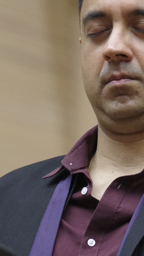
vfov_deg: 4.4
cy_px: 176
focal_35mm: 494
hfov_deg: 2.5
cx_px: 85
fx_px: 3356
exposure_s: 1/100
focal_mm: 150
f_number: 3.2
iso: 3200
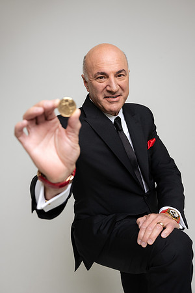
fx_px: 284
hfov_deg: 37.9
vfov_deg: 54.4
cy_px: 146
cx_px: 98
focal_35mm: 35
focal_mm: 35
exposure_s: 1/125
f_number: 4
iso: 400
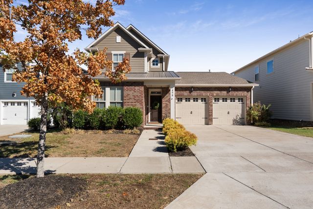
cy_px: 104
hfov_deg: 73.7
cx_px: 156
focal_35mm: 24
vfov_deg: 53.2
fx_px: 209
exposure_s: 1/250
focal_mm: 24
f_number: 9
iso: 250
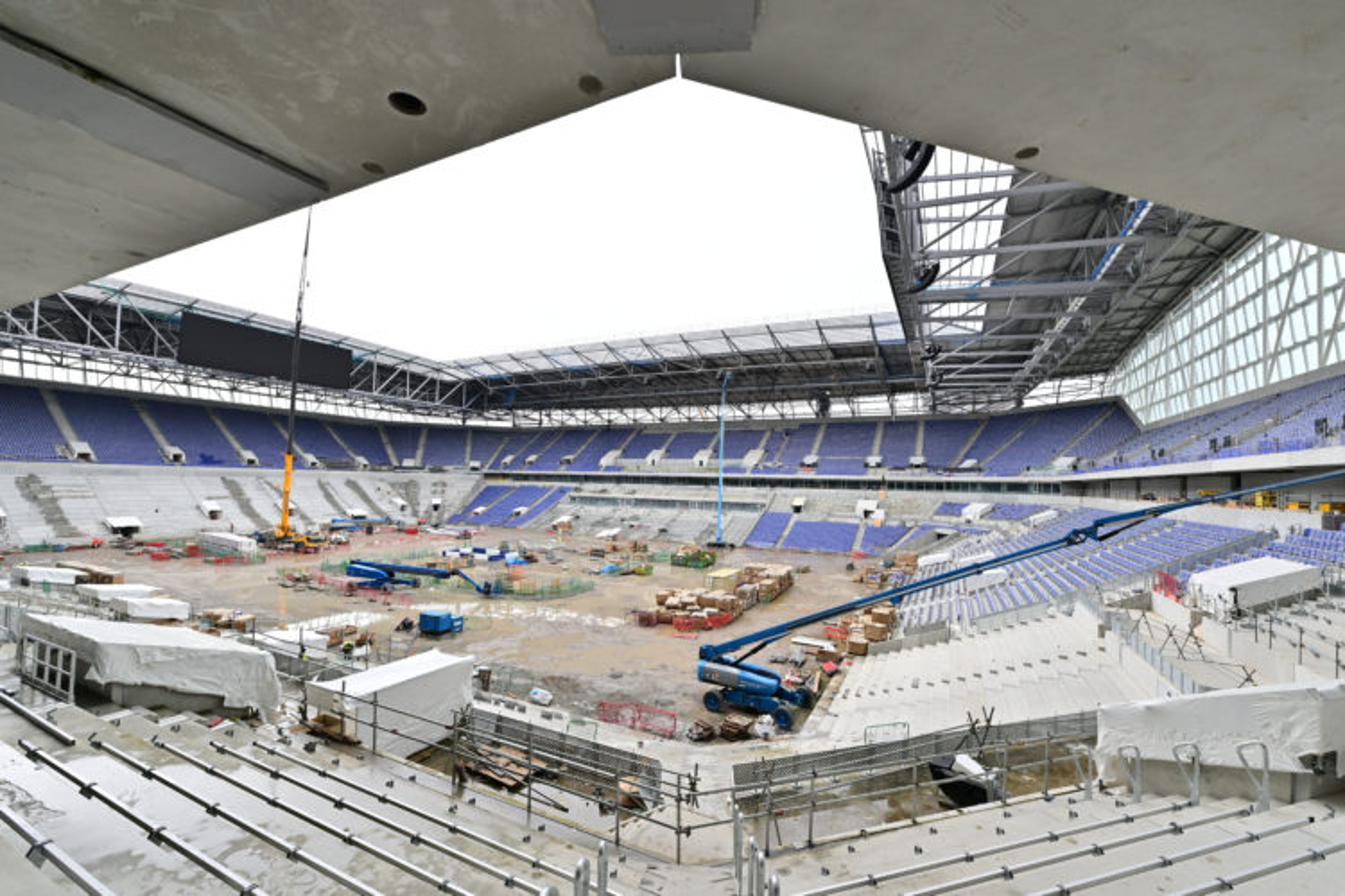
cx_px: 672
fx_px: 523
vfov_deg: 81.2
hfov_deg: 104.3
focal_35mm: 14
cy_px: 448
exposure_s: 1/160
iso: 400
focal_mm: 14
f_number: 8
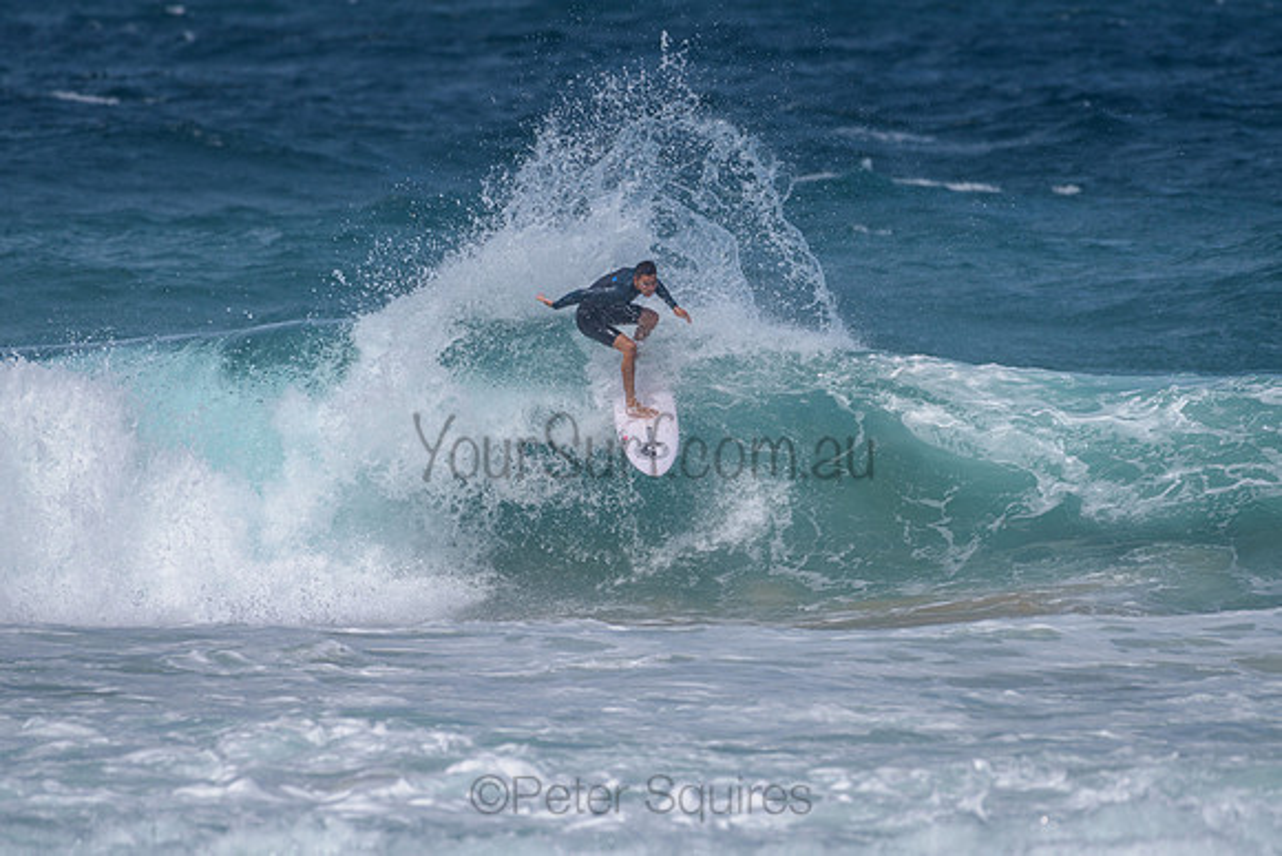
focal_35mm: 613
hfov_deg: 3.4
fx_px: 21846
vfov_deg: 2.2
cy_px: 407
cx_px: 702
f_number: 5.6
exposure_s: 1/2000
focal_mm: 500
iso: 80
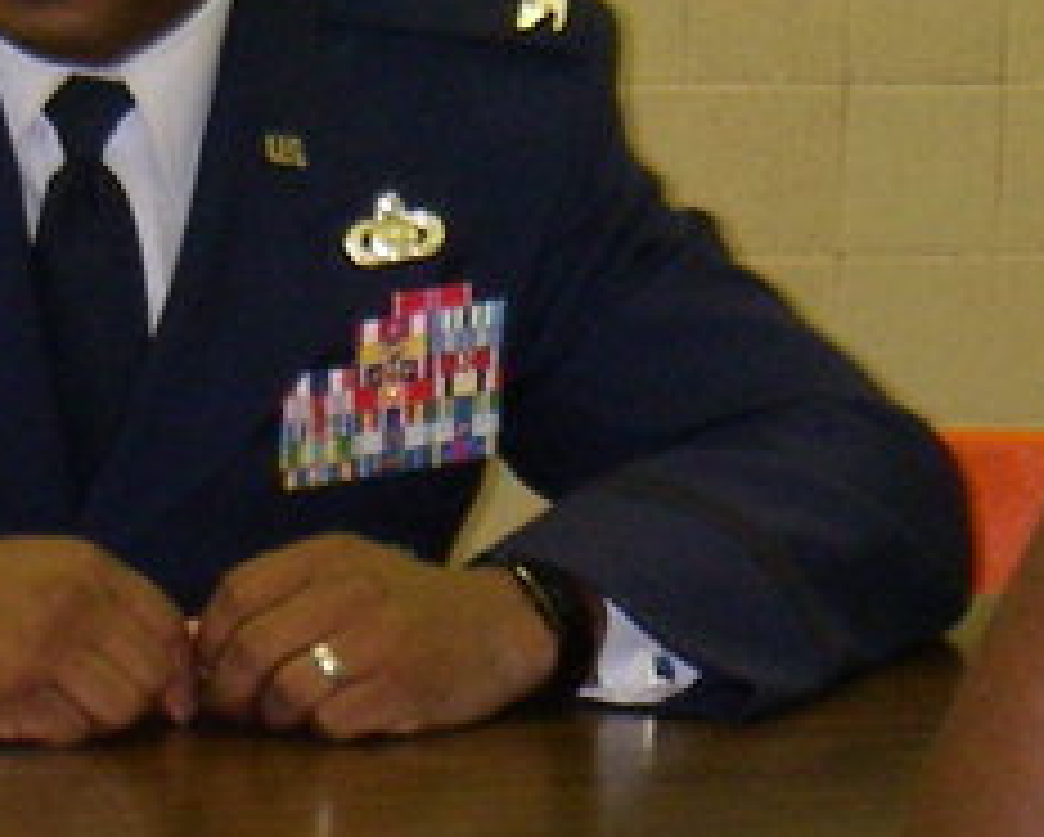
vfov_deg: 5.7
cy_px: 846
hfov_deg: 7.1
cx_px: 454
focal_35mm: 271
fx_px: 8381
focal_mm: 10.5
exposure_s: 1/60
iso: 200
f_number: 3.7
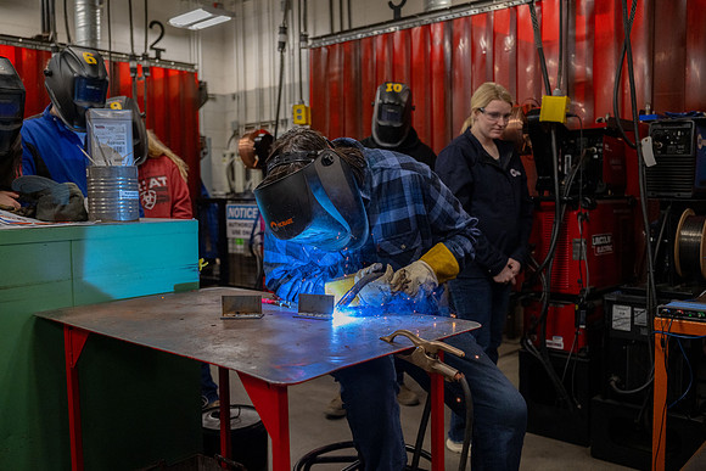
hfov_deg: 54.8
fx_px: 681
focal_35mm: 35
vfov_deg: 38.1
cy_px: 236
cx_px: 353
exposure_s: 1/800
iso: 1000
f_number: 2.8
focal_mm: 31
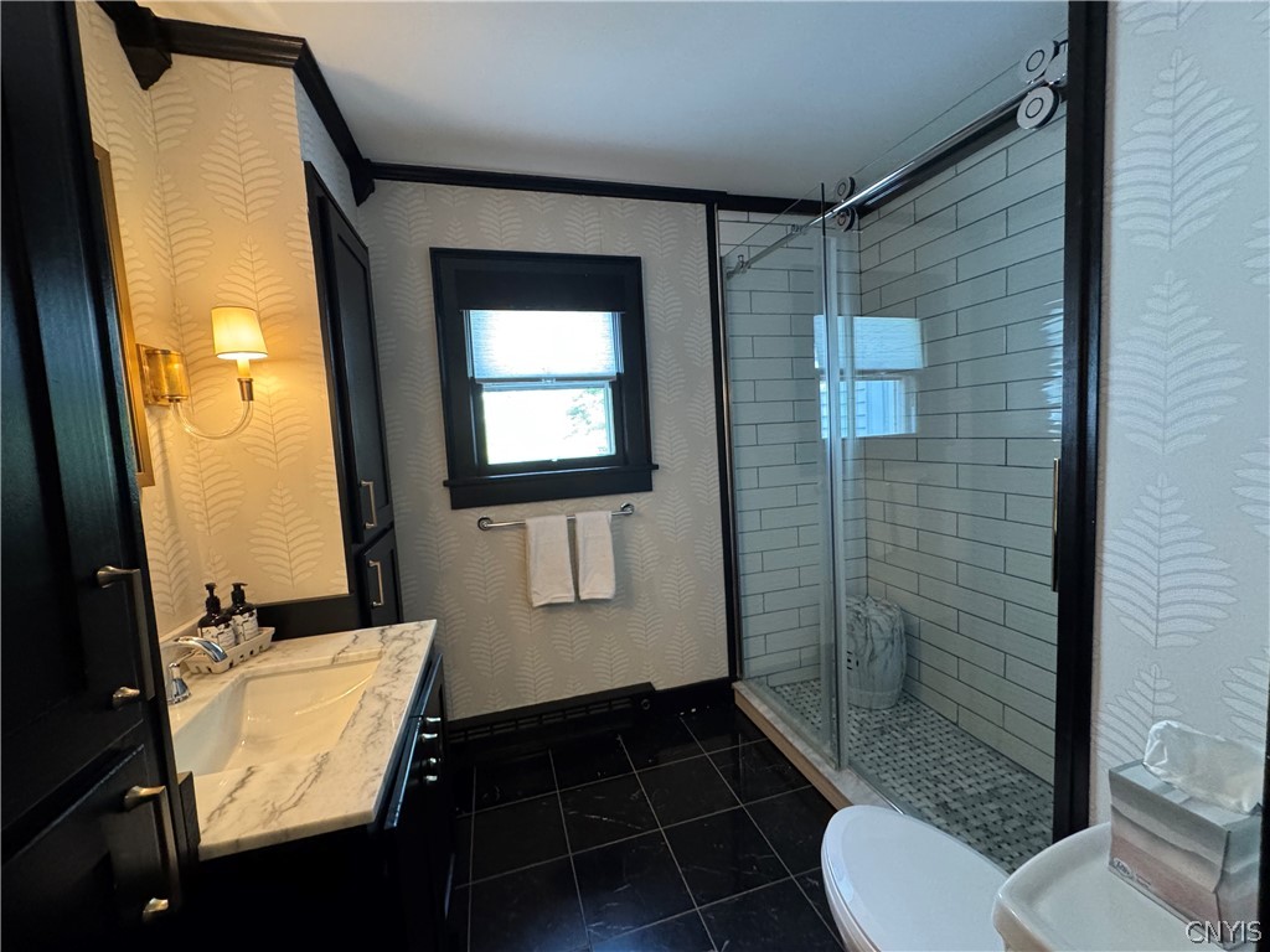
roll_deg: +2.5
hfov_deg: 102.1
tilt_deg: -5.4
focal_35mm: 14
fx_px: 514
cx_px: 635
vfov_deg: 85.7
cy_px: 476
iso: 640
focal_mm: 2.22
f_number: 2.2
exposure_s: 1/60
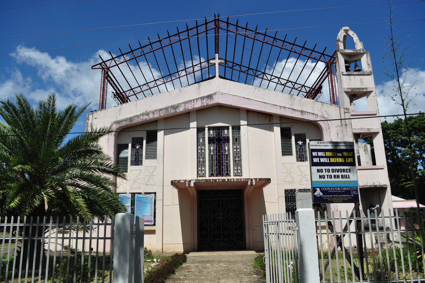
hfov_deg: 67.4
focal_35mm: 27
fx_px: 318
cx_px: 212
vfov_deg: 47.8
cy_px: 142
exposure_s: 1/4000
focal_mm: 18
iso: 400
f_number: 5.6
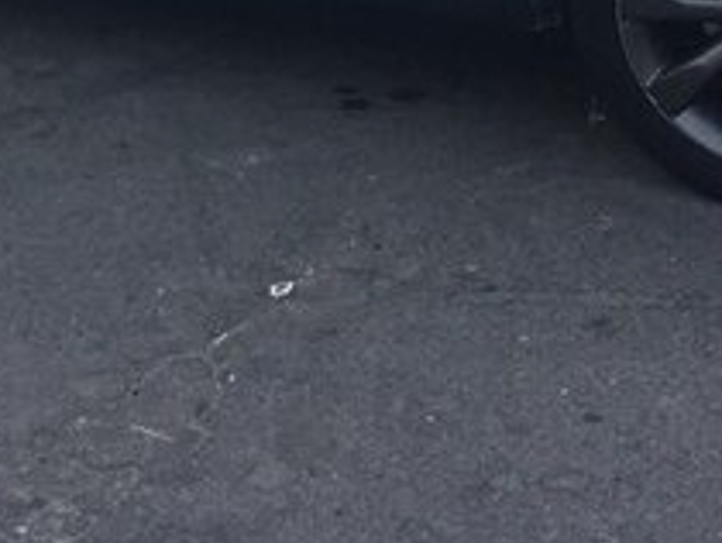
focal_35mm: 91
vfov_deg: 15.6
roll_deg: +2.6
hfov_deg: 21.5
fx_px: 1900
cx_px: 316
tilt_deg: -15.3
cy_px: -129
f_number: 2.2
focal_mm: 4.15
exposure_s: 1/33
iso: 50
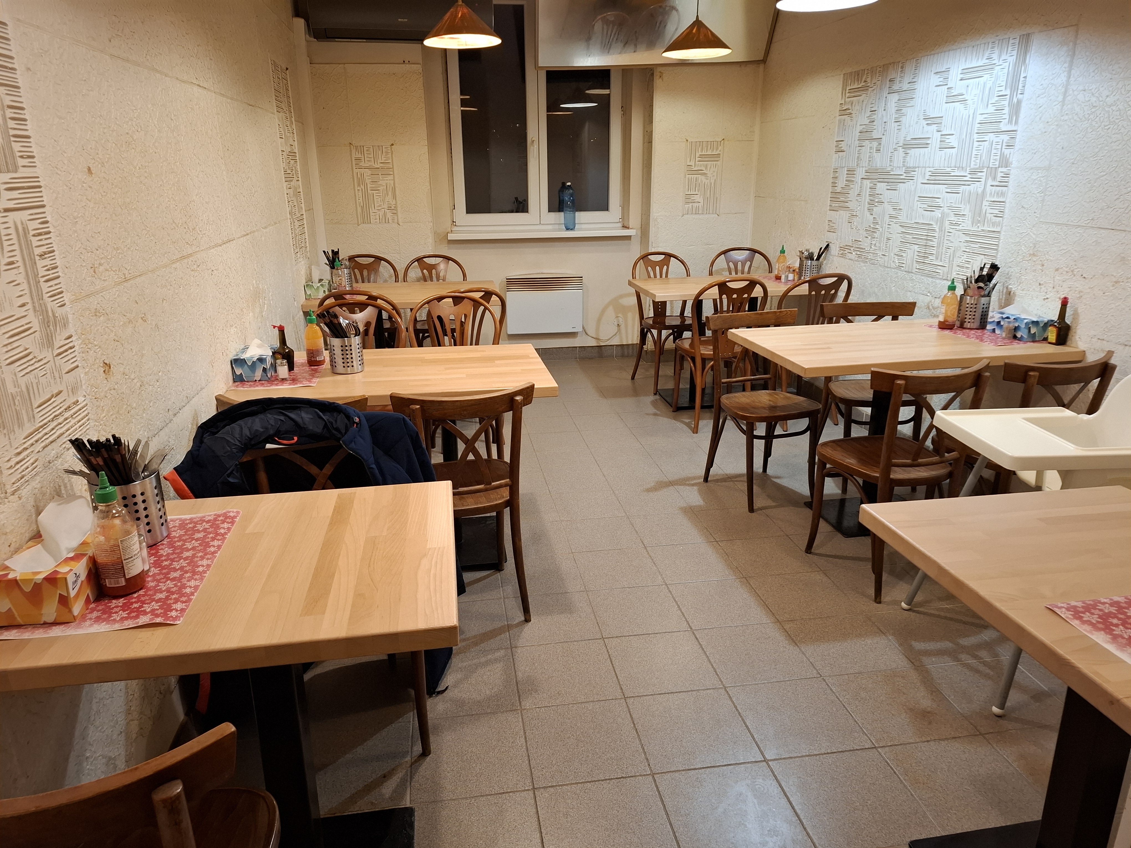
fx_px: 751
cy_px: 424
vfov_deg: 58.9
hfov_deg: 73.9
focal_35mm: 23
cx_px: 566
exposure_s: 1/25
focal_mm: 5.54
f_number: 1.8
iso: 320
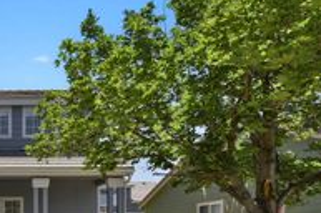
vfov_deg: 27.4
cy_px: 243
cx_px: -91
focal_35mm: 44
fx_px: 392
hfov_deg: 33.3
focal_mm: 17
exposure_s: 1/200
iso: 250
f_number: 8
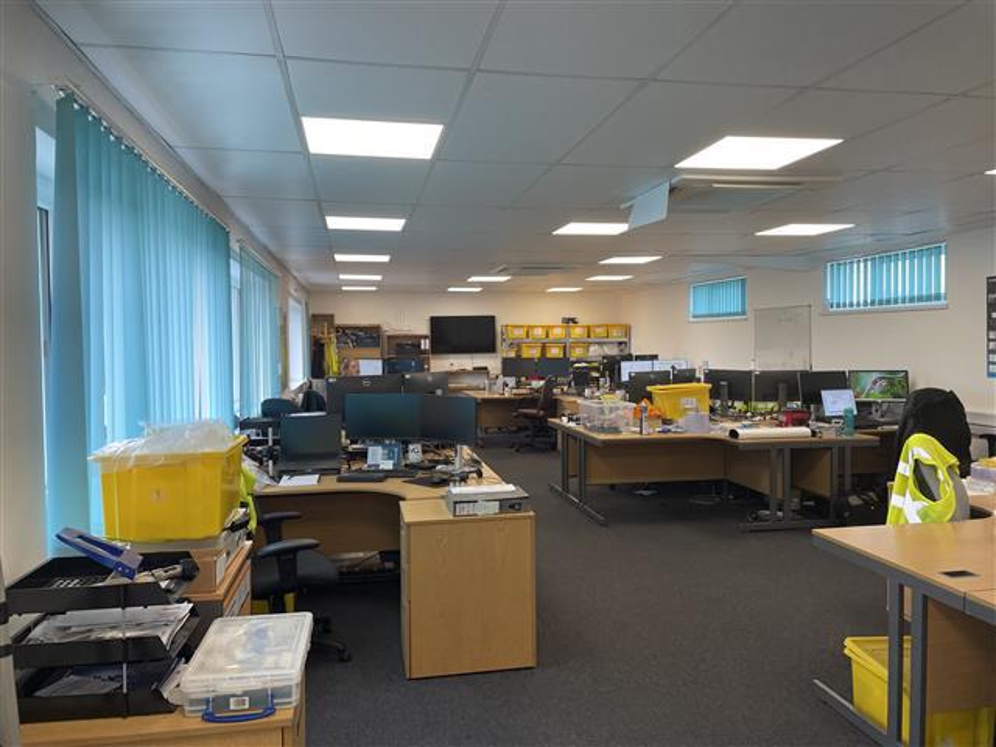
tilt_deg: -1.1
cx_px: 498
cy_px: 374
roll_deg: +1.5
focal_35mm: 26
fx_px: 748
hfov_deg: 67.3
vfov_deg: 53.1
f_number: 1.6
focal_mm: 4.2
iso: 64
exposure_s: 1/100
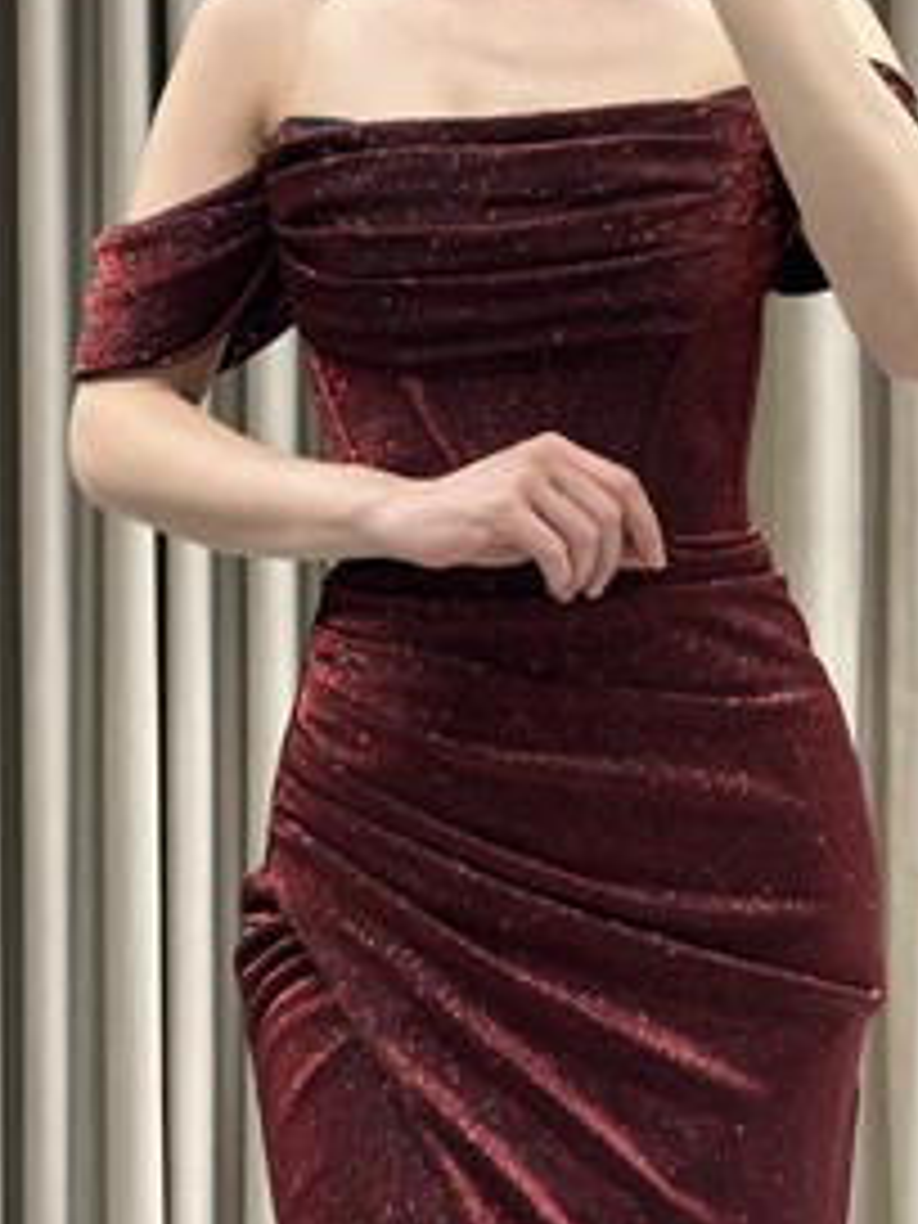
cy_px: 344
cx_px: 531
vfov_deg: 20.7
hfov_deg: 15.7
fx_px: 3324
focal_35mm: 94
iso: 64
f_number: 1.78
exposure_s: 1/422
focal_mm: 6.86
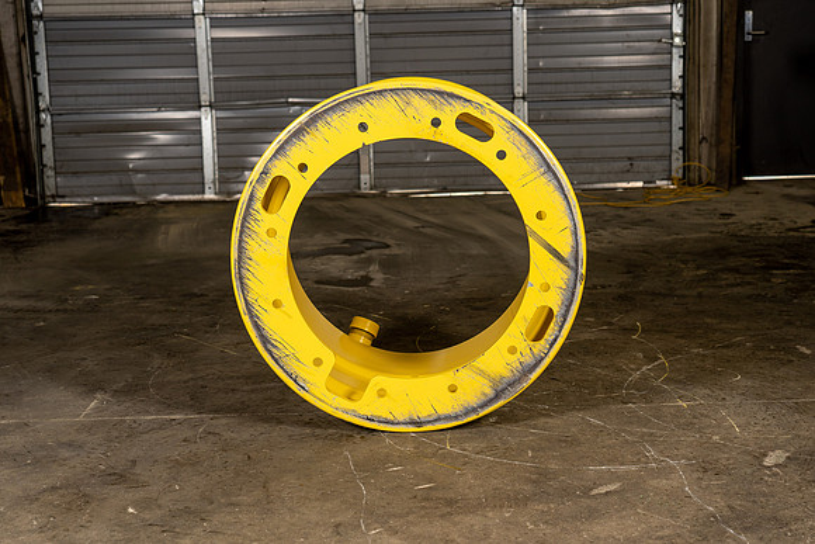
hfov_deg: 35.0
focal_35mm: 57
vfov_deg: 23.8
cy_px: 272
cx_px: 408
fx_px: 1291
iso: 500
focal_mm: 57
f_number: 5.6
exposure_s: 1/100
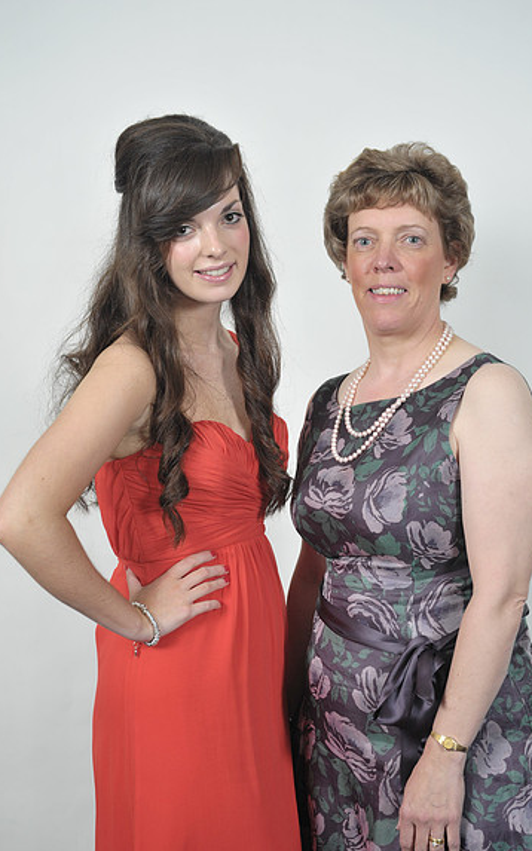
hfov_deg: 19.1
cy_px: 429
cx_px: 279
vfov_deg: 30.2
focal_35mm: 68
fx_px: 1578
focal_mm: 66
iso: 1000
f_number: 7.1
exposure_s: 1/160
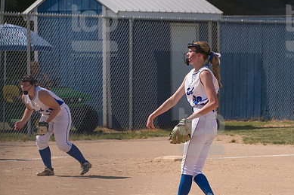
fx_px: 2228
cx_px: 202
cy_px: 135
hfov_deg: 7.5
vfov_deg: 5.0
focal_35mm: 273
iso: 200
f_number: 5.6
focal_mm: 122
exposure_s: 1/1600
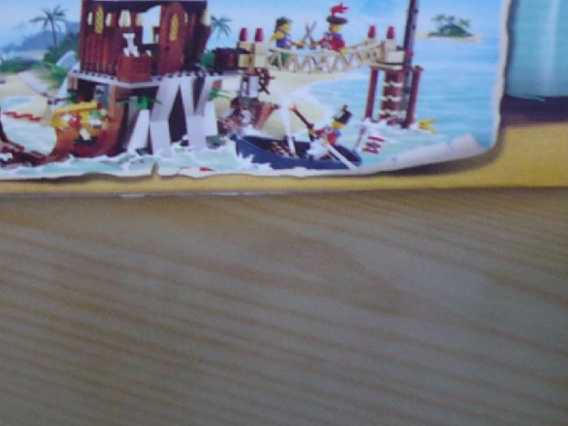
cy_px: -182
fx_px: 1822
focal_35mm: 111
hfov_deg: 16.6
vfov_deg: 12.8
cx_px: -205
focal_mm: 5.8
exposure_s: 1/30
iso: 160
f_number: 2.8
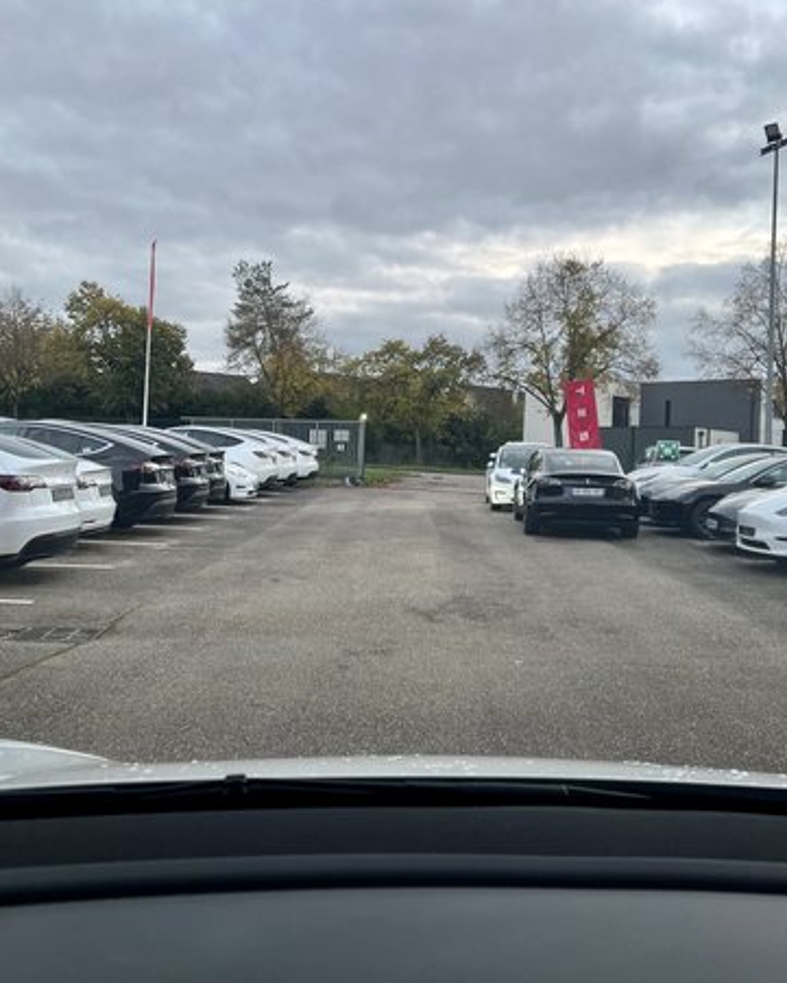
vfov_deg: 50.2
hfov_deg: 41.2
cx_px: 401
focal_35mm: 36
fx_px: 1048
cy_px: 438
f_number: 1.5
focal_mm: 5.7
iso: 50
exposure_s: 1/121
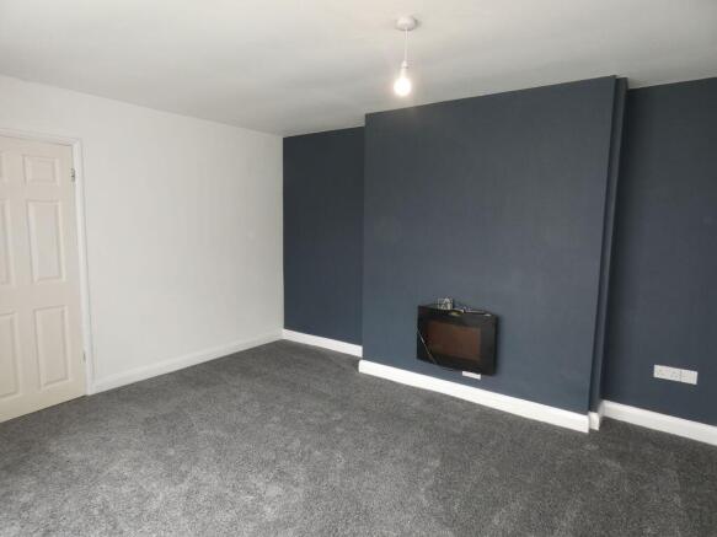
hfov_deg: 81.8
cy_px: 268
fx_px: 414
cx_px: 358
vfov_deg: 66.0
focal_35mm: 20
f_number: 2.8
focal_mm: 3.6
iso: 200
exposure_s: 1/60
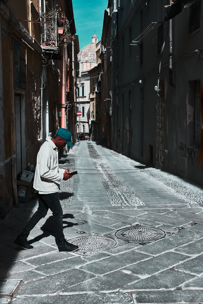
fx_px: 423
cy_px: 152
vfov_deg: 39.6
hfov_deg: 27.0
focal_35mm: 50
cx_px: 102
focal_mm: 33
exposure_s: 1/500
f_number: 7.1
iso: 160
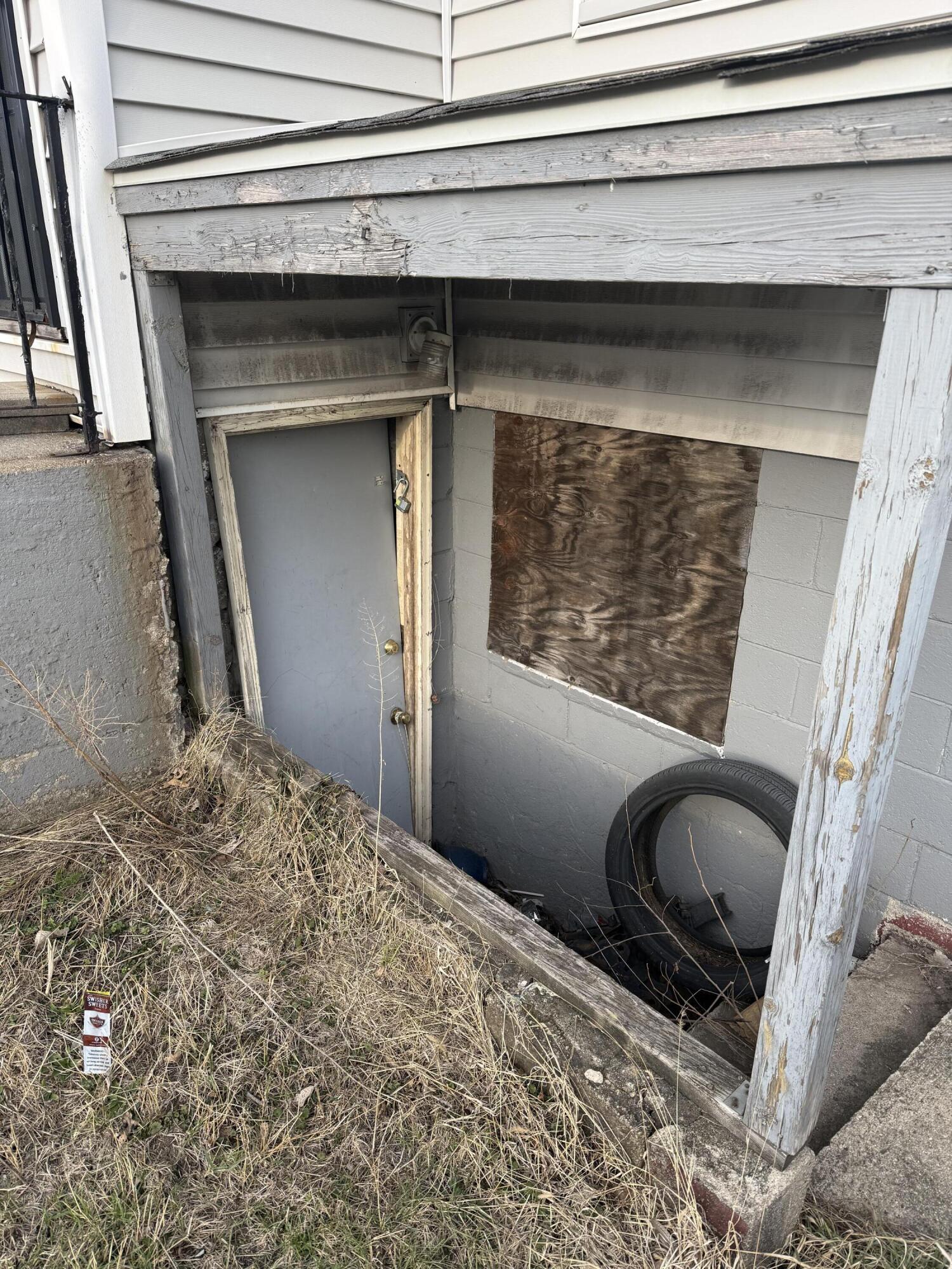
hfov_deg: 56.8
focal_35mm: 24
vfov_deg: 71.6
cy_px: 634
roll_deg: -0.3
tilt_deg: -21.7
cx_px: 476
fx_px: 880
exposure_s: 1/722
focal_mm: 6.76
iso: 80
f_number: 1.78
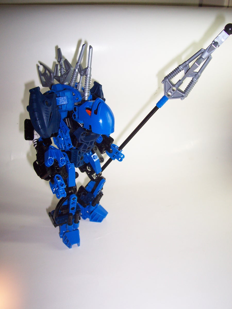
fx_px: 331
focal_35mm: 37
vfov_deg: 50.1
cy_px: 154
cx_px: 116
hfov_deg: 38.7
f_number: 2.8
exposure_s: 1/60
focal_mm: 5.6
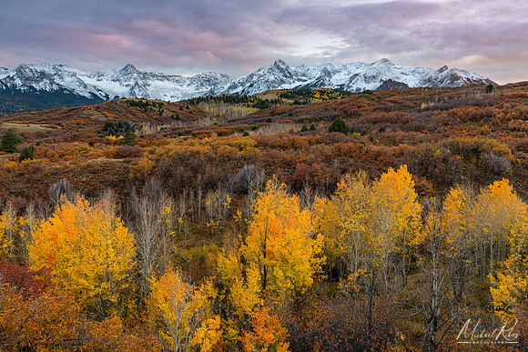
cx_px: 264
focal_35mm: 34
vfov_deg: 38.9
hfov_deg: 55.8
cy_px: 176
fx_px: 499
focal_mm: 34
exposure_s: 1/1.25
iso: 100
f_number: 13
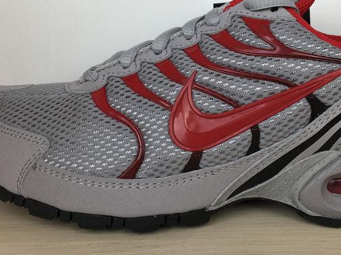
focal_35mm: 46
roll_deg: +0.1
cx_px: 216
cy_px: 98
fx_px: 453
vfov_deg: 31.4
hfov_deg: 40.9
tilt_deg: -10.9
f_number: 2.2
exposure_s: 1/120
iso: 25
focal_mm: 4.15
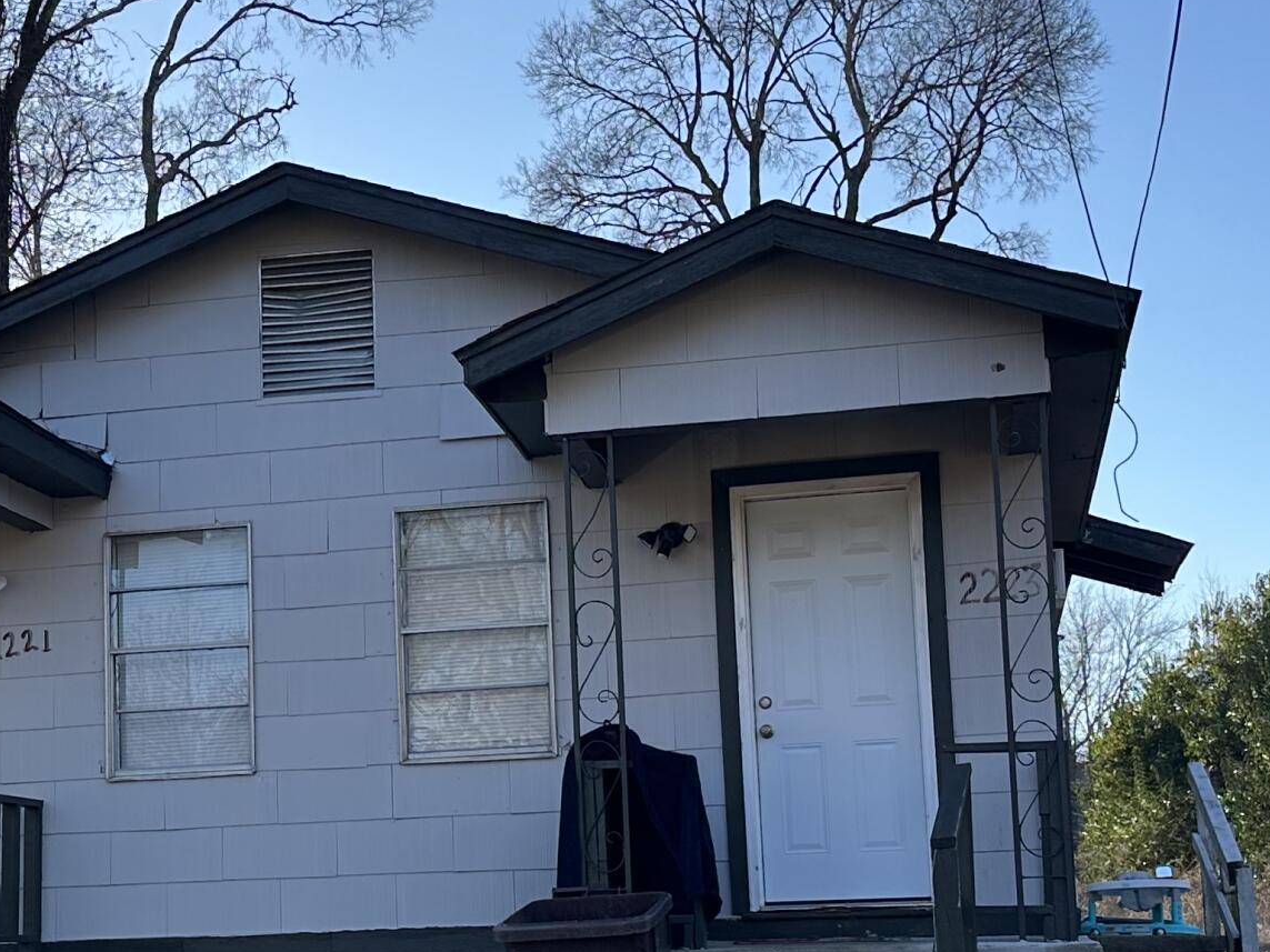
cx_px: 393
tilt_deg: +8.1
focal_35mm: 63
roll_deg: +1.1
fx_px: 2311
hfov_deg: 30.4
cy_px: 703
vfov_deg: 23.1
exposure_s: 1/2028
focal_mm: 6.86
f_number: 1.78
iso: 80
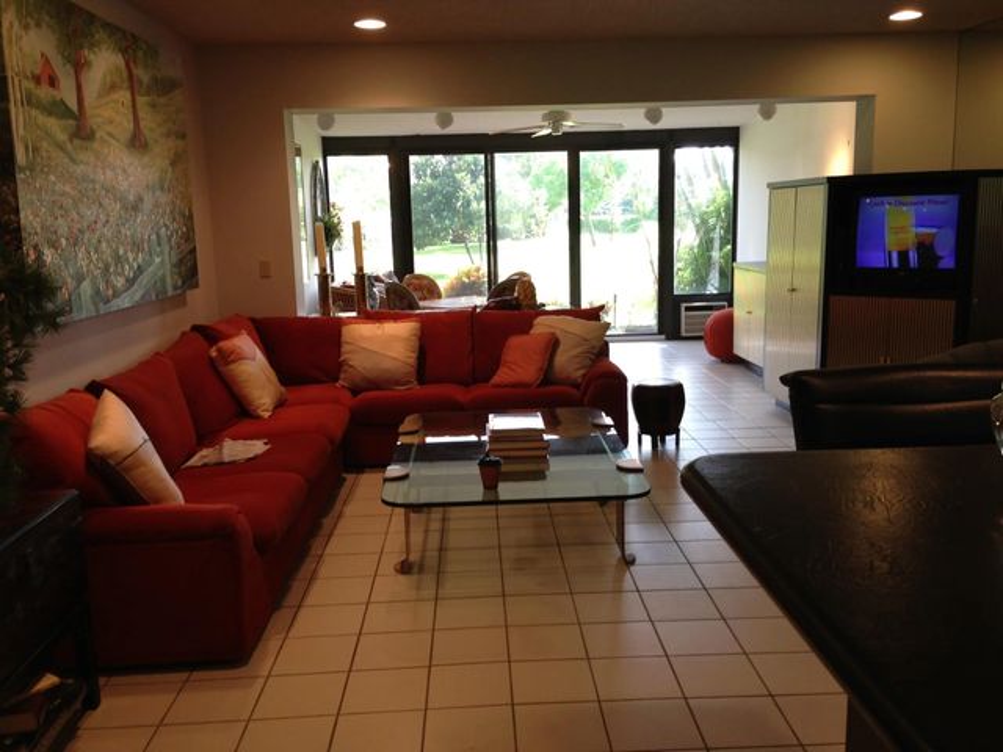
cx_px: 502
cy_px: 376
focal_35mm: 33
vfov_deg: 42.9
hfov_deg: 55.4
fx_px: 956
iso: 64
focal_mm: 4.13
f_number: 2.4
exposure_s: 1/40
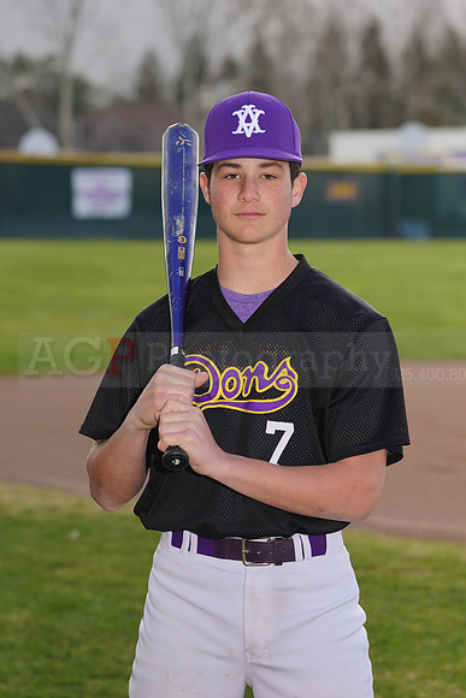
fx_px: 3512
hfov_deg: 7.6
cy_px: 349
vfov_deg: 11.4
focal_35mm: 181
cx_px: 233
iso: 100
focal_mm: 181
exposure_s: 1/200
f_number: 7.1
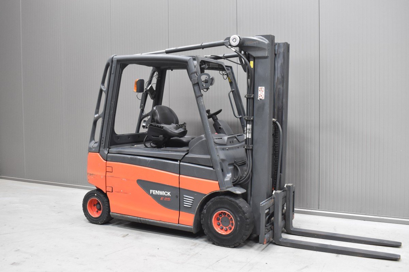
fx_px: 409
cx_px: 204
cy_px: 136
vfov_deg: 36.9
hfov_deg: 53.1
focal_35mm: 36
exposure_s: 1/25
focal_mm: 24
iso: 1600
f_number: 5
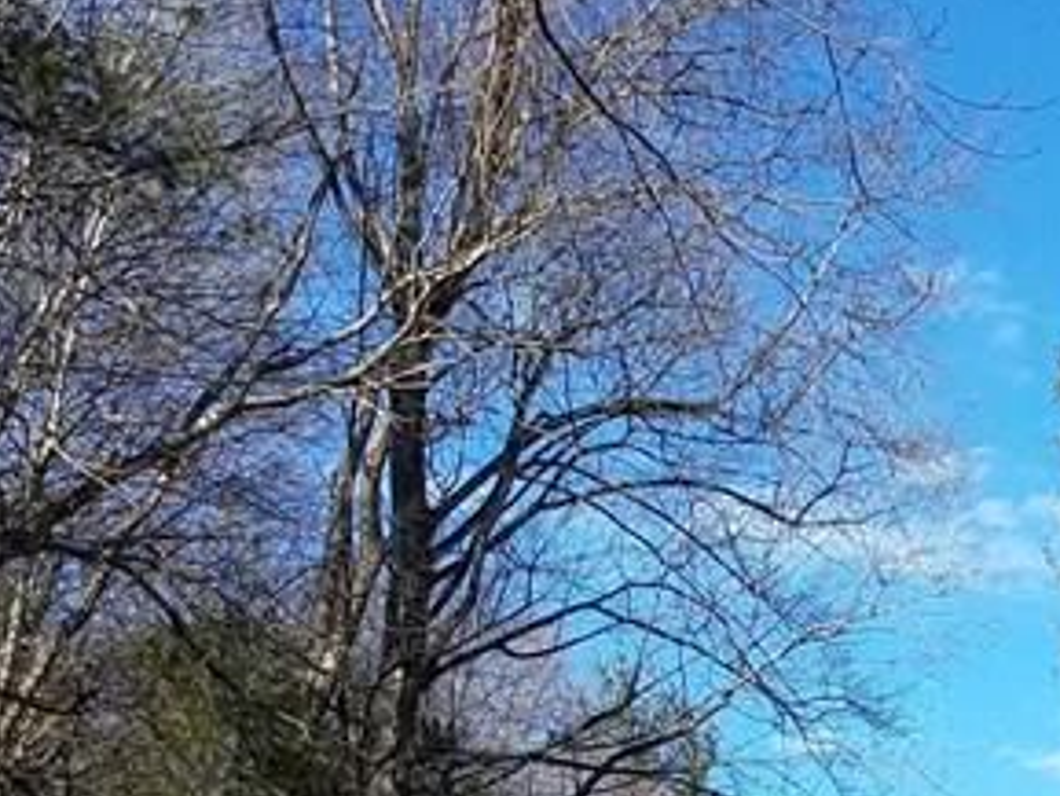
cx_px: 1452
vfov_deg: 15.3
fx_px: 2818
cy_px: 1034
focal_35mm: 92
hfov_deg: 19.3
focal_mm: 4.2
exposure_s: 1/1188
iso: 40
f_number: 1.7
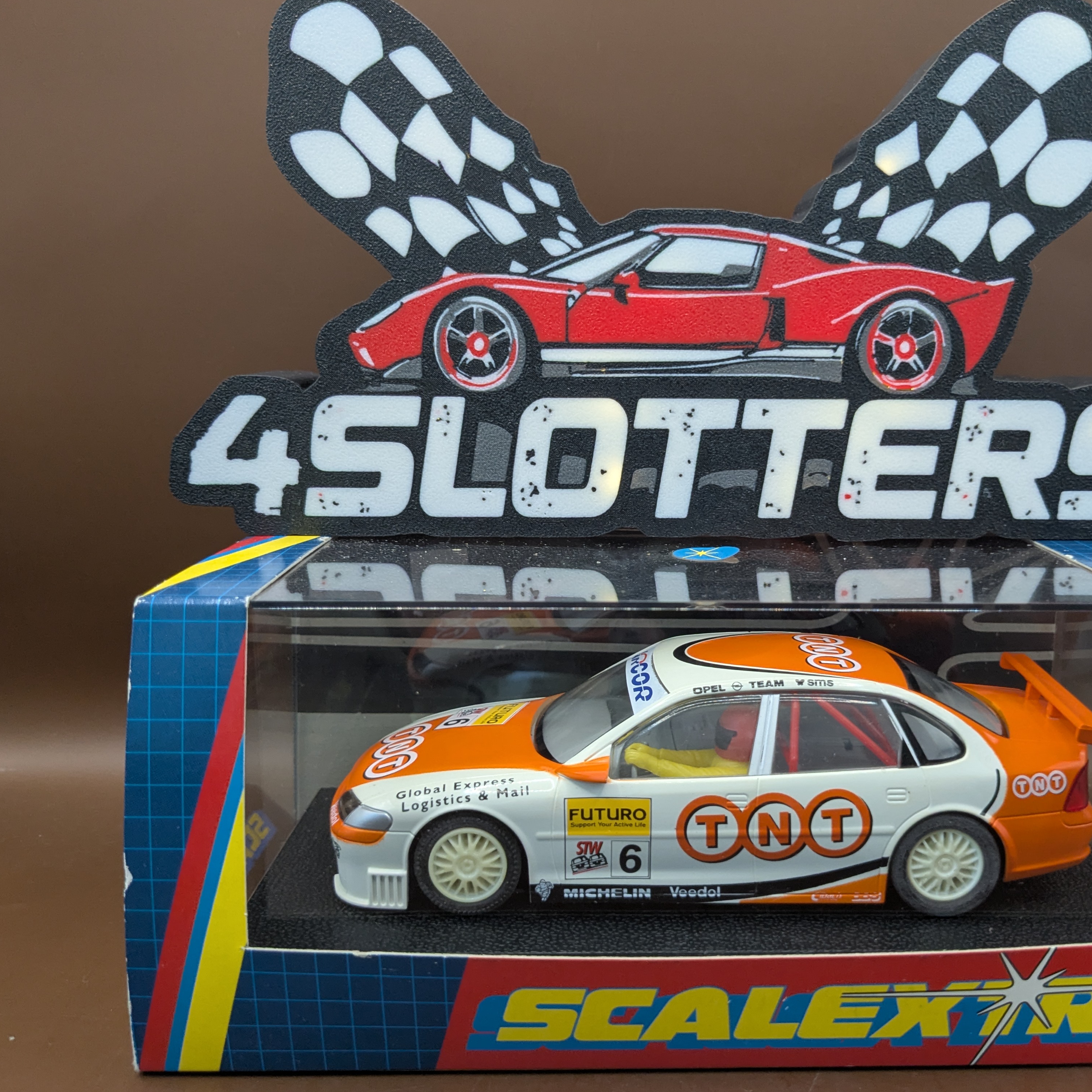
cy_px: 544
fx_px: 1142
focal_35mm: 32
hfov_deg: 50.9
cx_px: 638
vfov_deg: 51.1
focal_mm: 4.38
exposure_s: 1/50
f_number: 1.73
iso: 255
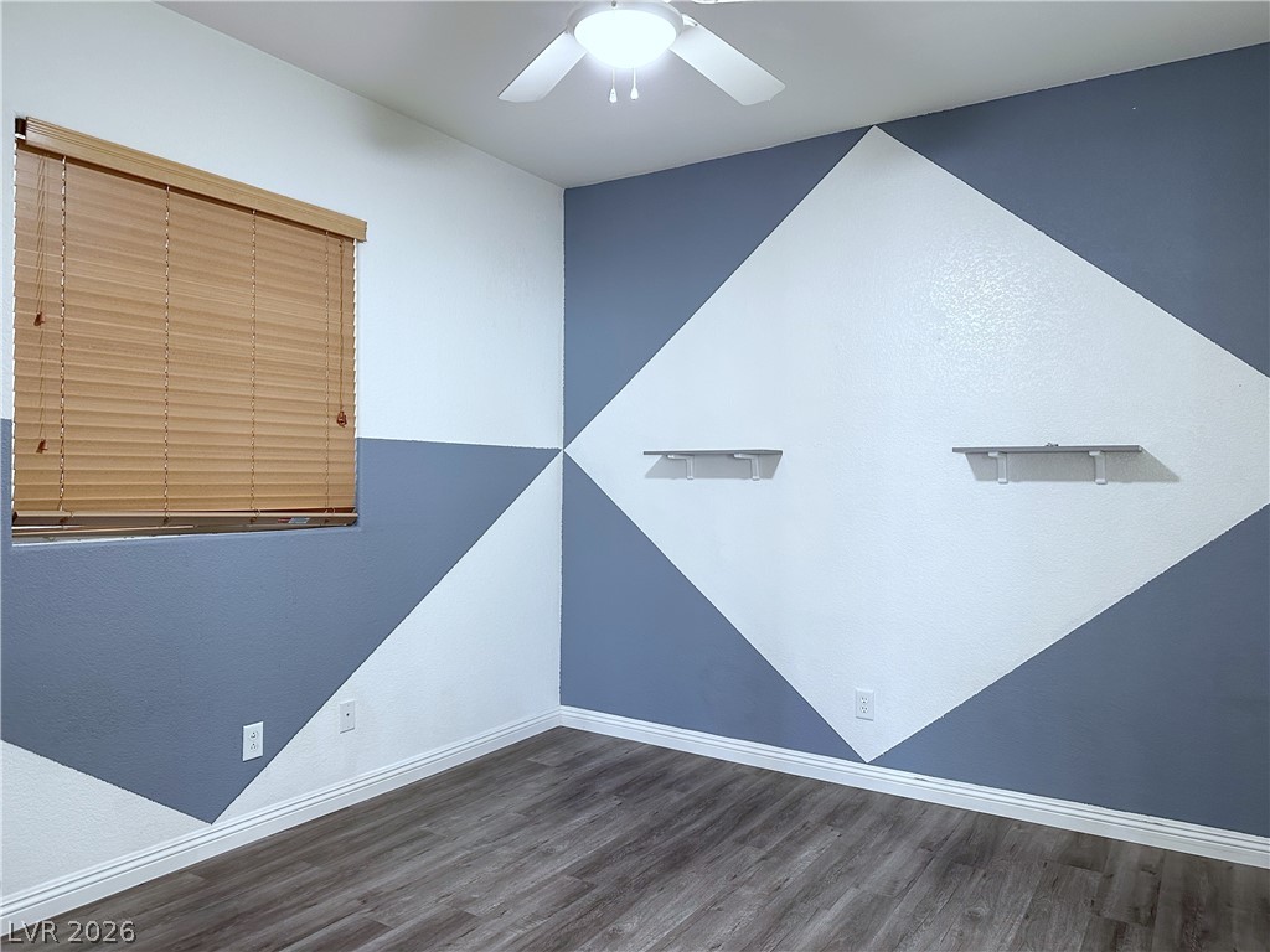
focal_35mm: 24
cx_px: 635
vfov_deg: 56.8
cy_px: 476
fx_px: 881
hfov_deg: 71.6
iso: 250
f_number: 1.78
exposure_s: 1/60
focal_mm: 6.86
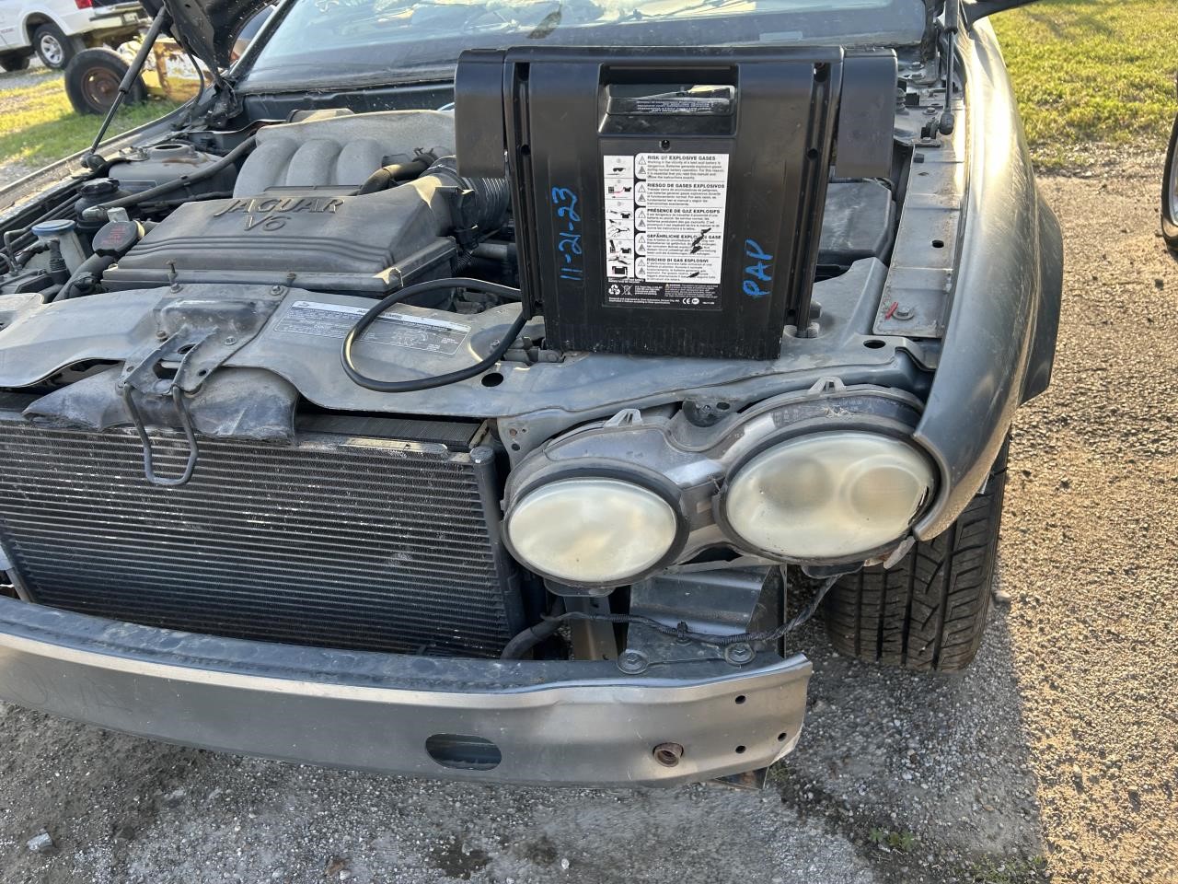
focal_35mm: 26
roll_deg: +7.3
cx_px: 589
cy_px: 442
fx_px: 885
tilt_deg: -28.4
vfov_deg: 53.1
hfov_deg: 67.3
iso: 50
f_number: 1.5
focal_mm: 5.7
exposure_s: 1/295
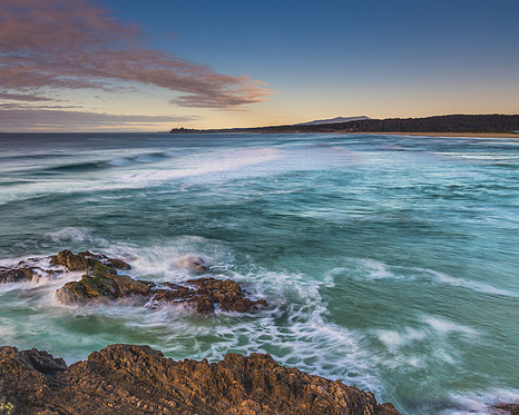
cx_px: 203
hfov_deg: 59.8
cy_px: 201
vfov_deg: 50.0
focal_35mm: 29
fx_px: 446
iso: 64
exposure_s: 2
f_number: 8
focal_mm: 24
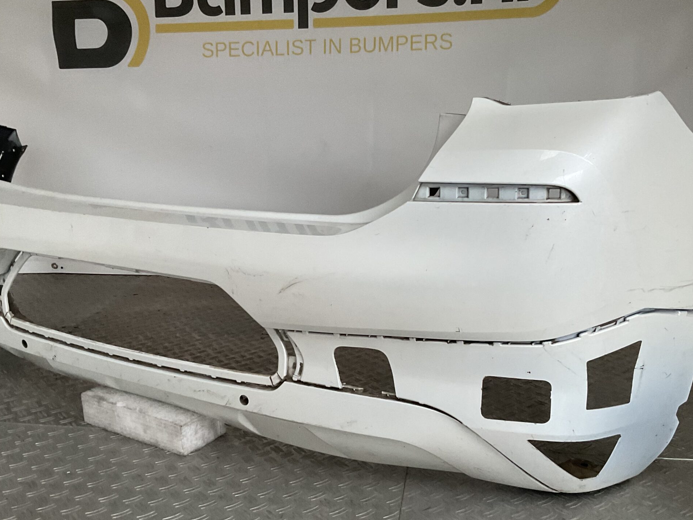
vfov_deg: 36.7
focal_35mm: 39
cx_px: 345
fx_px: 781
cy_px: 305
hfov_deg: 47.9
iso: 160
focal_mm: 3
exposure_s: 1/50
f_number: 1.8
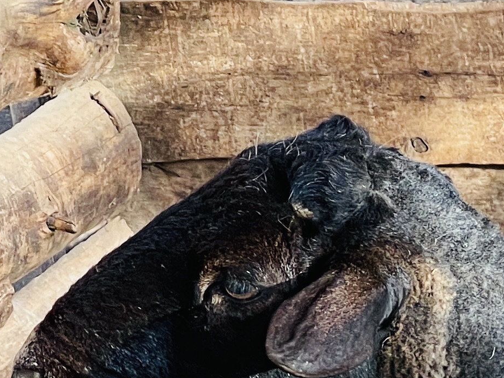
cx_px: 1025
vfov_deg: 5.3
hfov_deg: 6.9
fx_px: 4063
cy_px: 573
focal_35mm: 279
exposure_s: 1/99
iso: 50
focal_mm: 7.5
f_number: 2.2
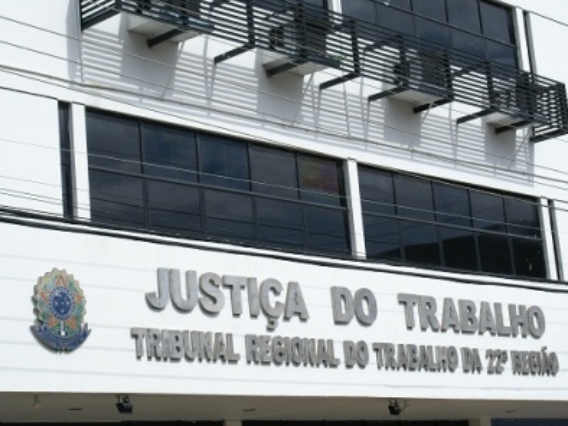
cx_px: 296
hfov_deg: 23.8
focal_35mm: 82
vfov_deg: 18.0
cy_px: 212
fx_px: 1346
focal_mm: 50
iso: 100
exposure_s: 1/250
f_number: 9
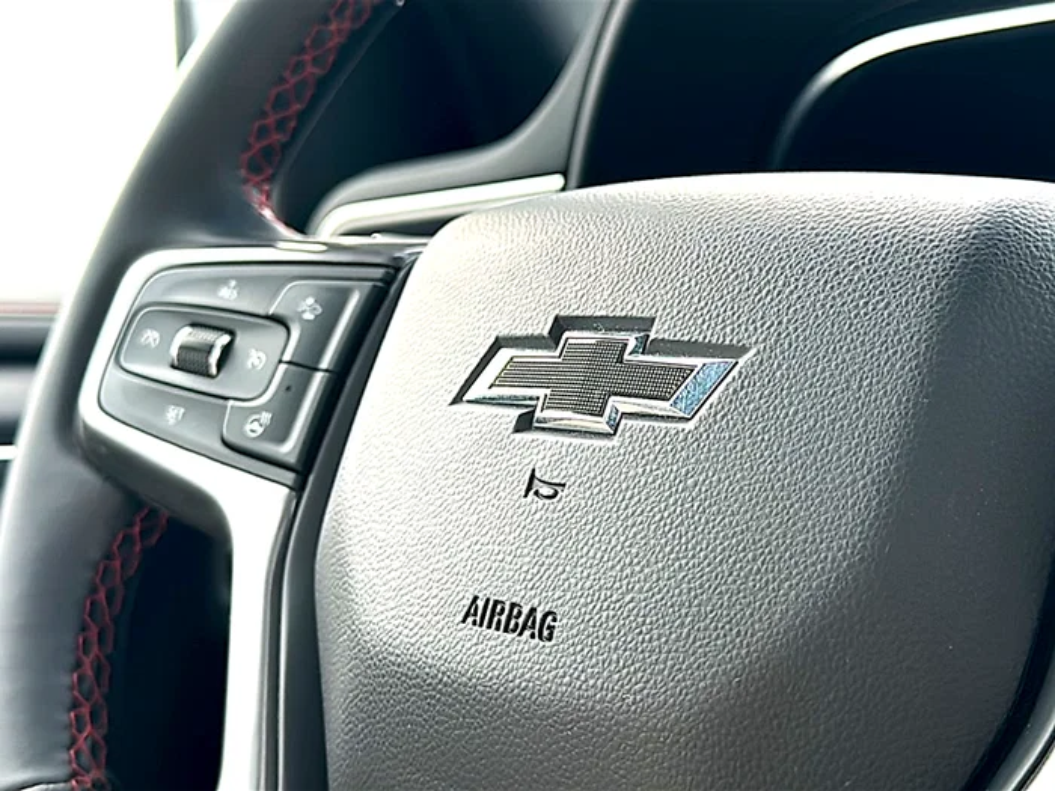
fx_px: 1219
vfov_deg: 36.0
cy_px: 396
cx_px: 528
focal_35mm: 40
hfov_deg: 46.8
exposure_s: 1/185
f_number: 1.78
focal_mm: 6.86
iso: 64
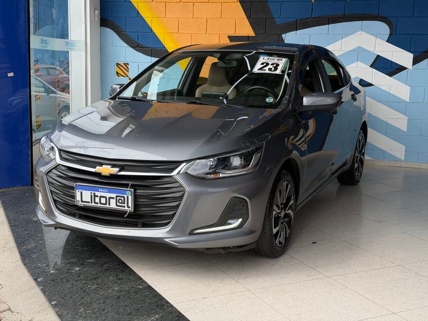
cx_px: 214
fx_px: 593
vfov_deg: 30.3
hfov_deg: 39.7
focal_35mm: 48
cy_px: 160
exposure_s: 1/1513
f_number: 1.78
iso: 100
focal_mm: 6.76
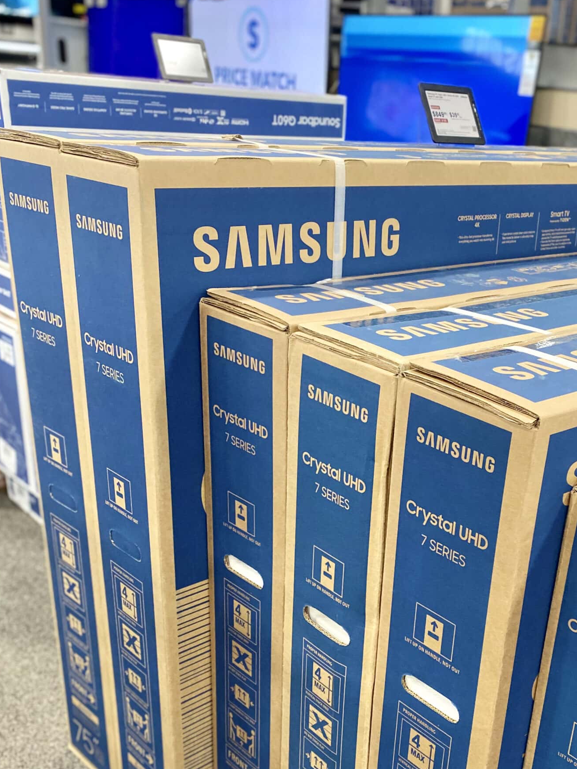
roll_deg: -4.6
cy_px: 507
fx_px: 845
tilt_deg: -23.9
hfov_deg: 37.0
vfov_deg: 48.2
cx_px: 415
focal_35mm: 38
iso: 200
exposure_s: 1/58
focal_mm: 4.25
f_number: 1.8
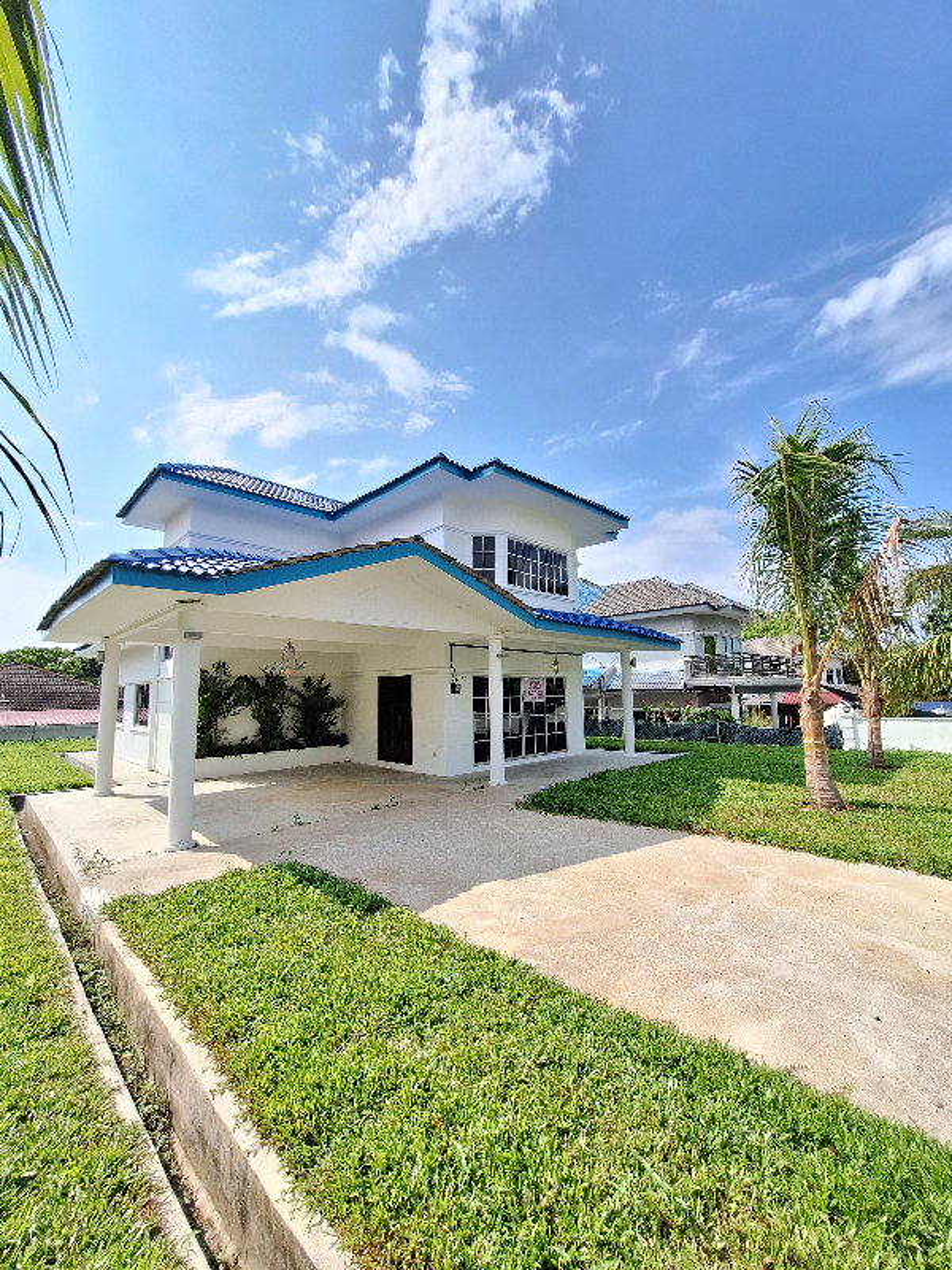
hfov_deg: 89.9
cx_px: 476
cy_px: 635
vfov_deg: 106.2
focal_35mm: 13
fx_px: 477
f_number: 2.2
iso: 40
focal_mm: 1.74
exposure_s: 1/1869
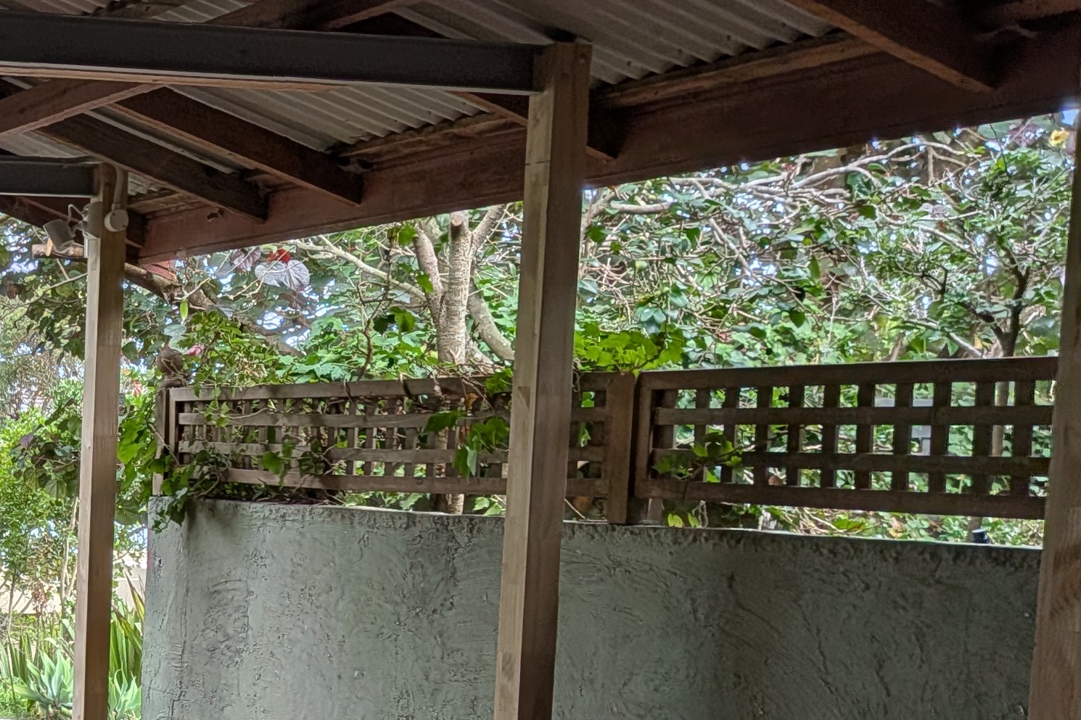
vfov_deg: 19.9
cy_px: 640
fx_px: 2011
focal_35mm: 67
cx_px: -273
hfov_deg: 26.2
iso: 31
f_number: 1.7
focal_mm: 4.53
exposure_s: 1/2227
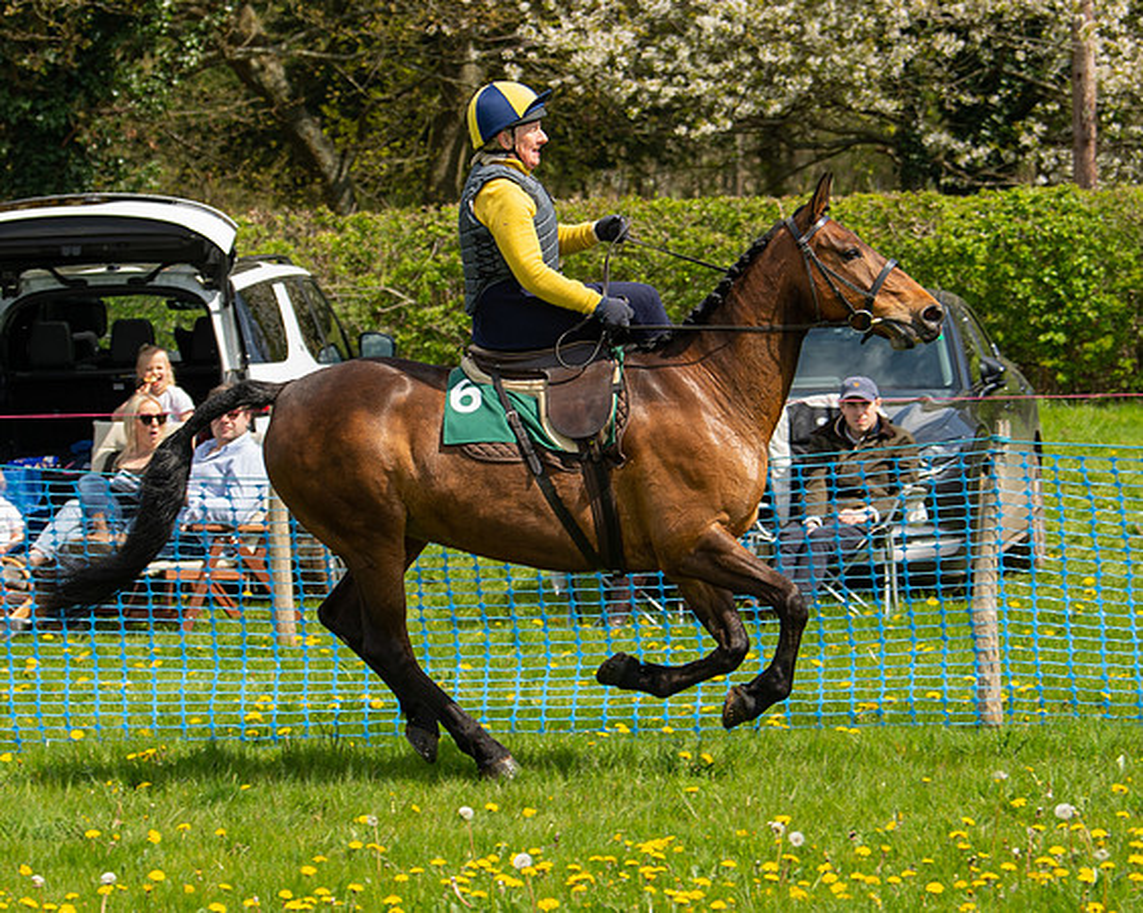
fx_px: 5418
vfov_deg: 9.6
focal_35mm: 160
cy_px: 503
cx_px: 486
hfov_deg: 12.0
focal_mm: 86
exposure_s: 1/1250
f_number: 4
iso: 200
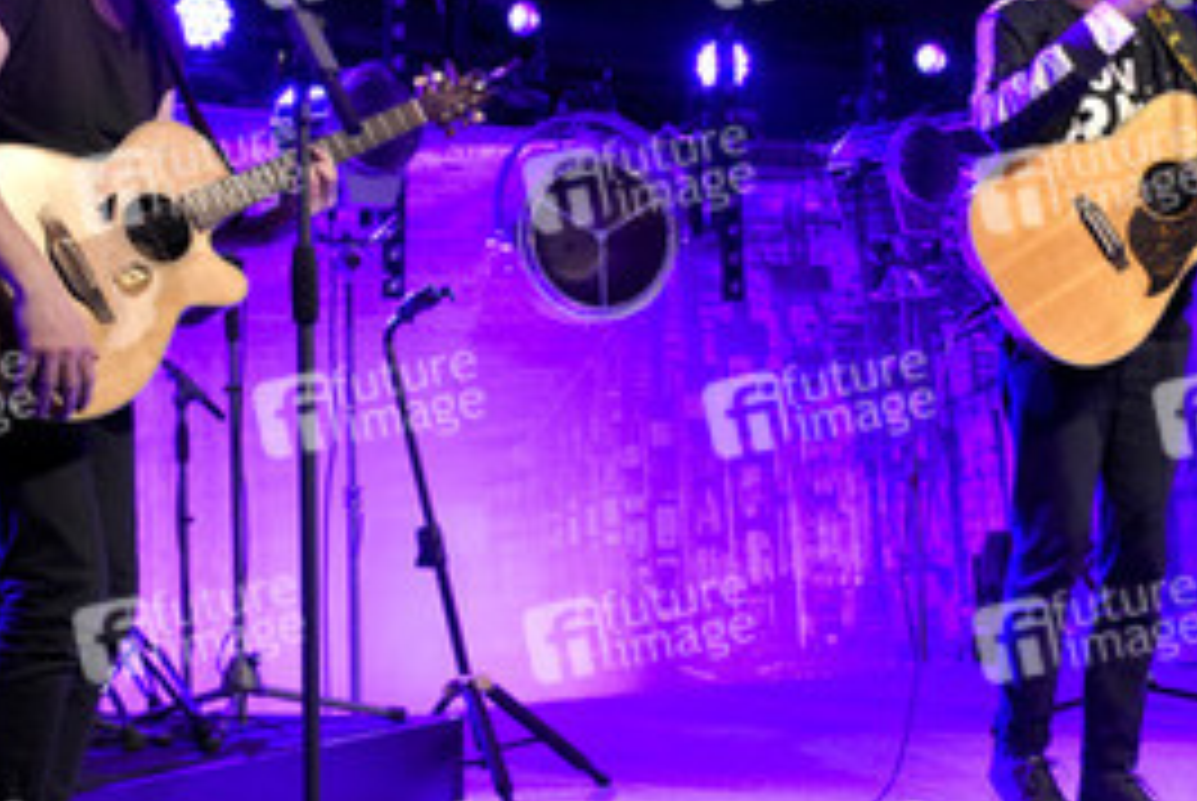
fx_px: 2530
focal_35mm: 76
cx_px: 698
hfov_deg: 26.6
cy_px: 292
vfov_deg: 18.0
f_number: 6.3
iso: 3200
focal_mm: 30
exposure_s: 1/100
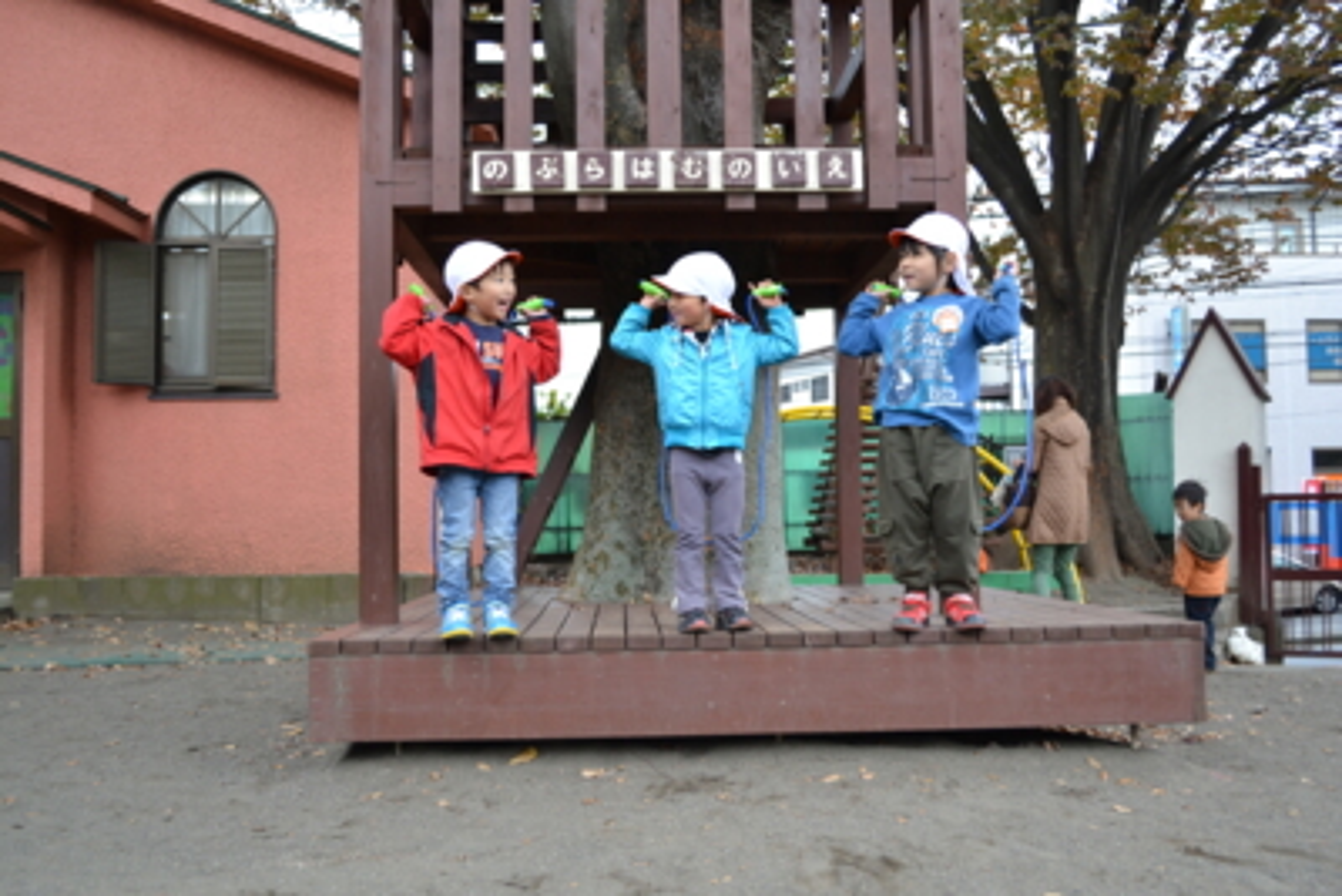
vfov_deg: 36.9
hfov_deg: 53.1
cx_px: 671
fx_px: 1342
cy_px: 448
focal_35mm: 36
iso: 400
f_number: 4.5
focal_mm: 24
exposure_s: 1/80
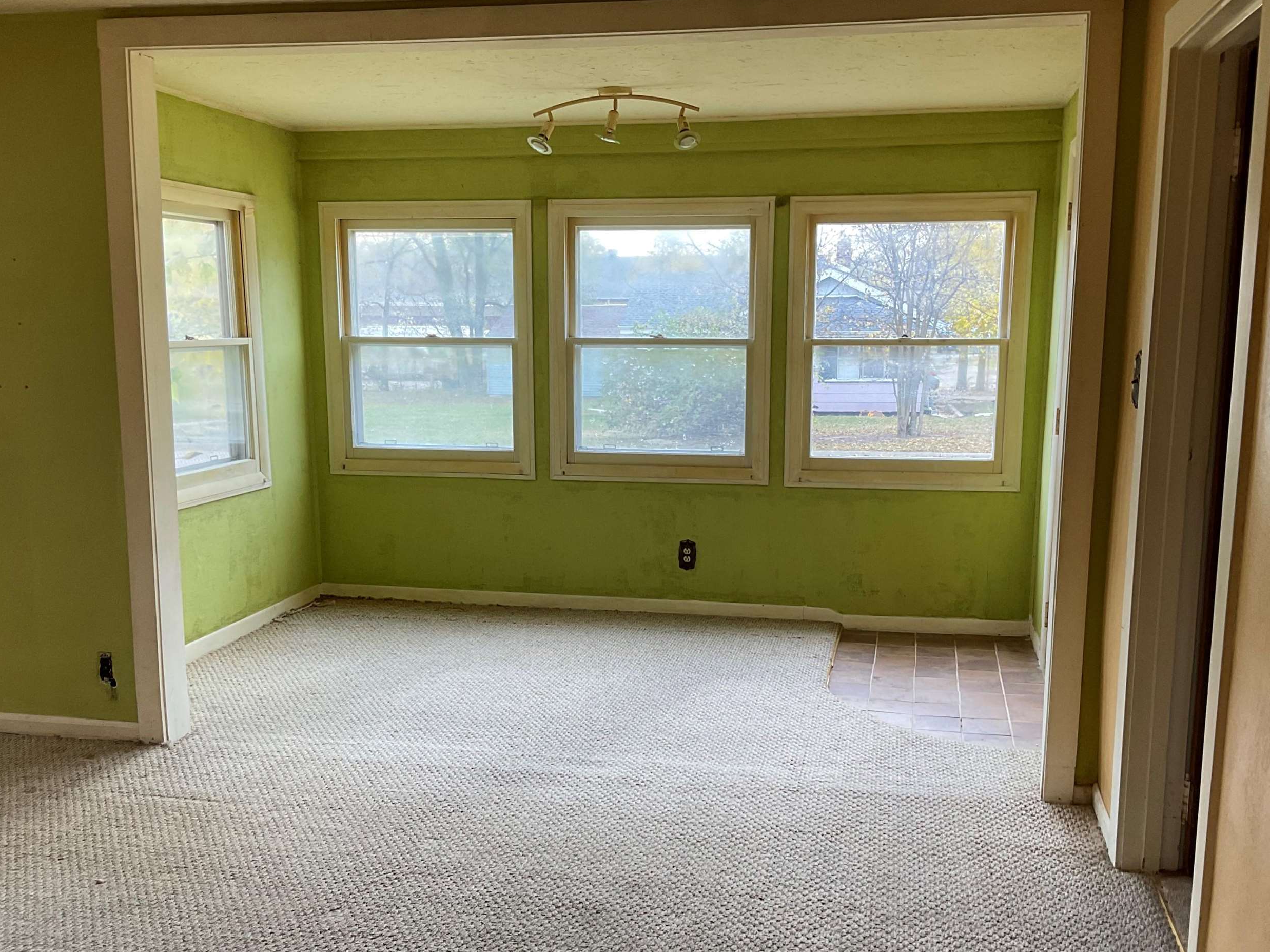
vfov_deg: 39.5
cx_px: 638
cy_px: 558
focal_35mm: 36
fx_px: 1320
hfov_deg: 51.4
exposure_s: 1/120
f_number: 1.8
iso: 40
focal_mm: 3
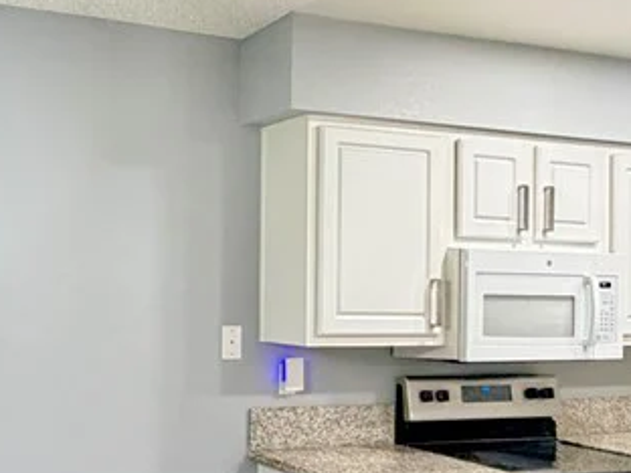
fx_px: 839
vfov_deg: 31.3
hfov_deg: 39.5
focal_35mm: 46
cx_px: 117
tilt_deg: -2.1
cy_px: 309
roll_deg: -0.7
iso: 400
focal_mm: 2.22
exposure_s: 1/60
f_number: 2.2
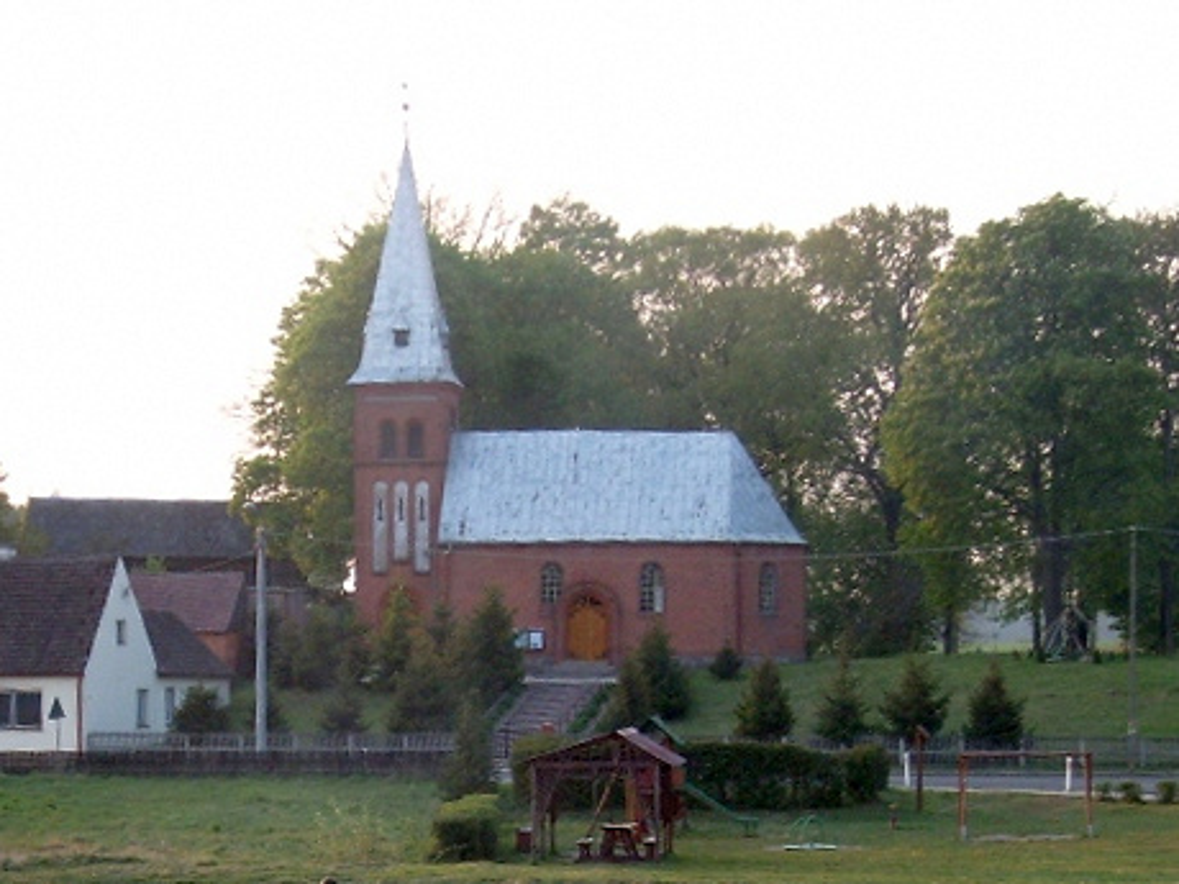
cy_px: 442
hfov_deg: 36.8
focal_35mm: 52
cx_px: 590
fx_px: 1771
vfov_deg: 28.0
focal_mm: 8.7
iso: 80
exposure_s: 1/125
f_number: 3.3
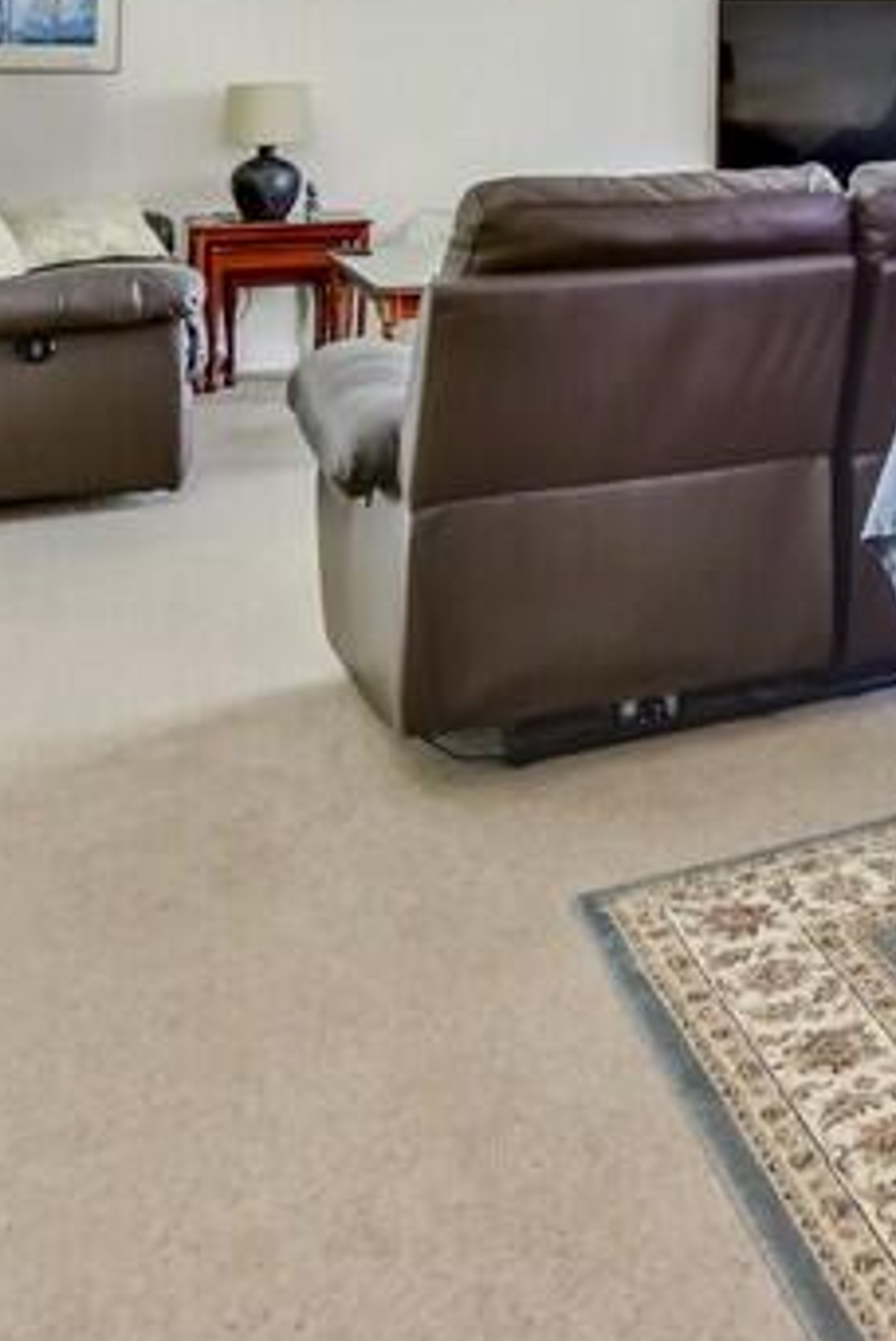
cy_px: 26
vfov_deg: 39.0
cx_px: 1175
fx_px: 1676
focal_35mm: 45
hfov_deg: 25.6
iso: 640
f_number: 8
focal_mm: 10
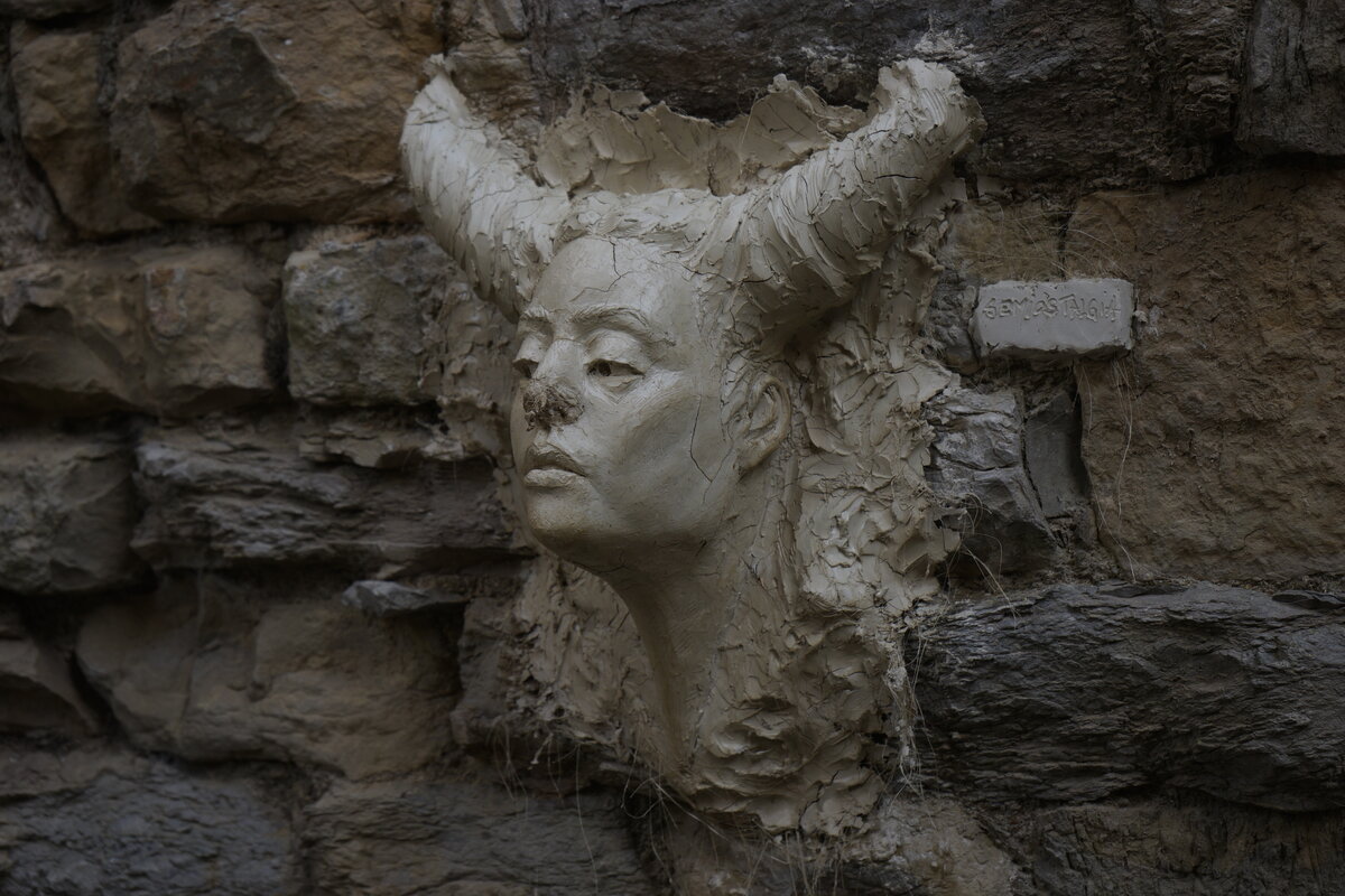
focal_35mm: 70
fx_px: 2615
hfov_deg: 28.8
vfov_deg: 19.5
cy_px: 448
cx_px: 672
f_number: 5.6
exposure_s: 1/125
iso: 250
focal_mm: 70
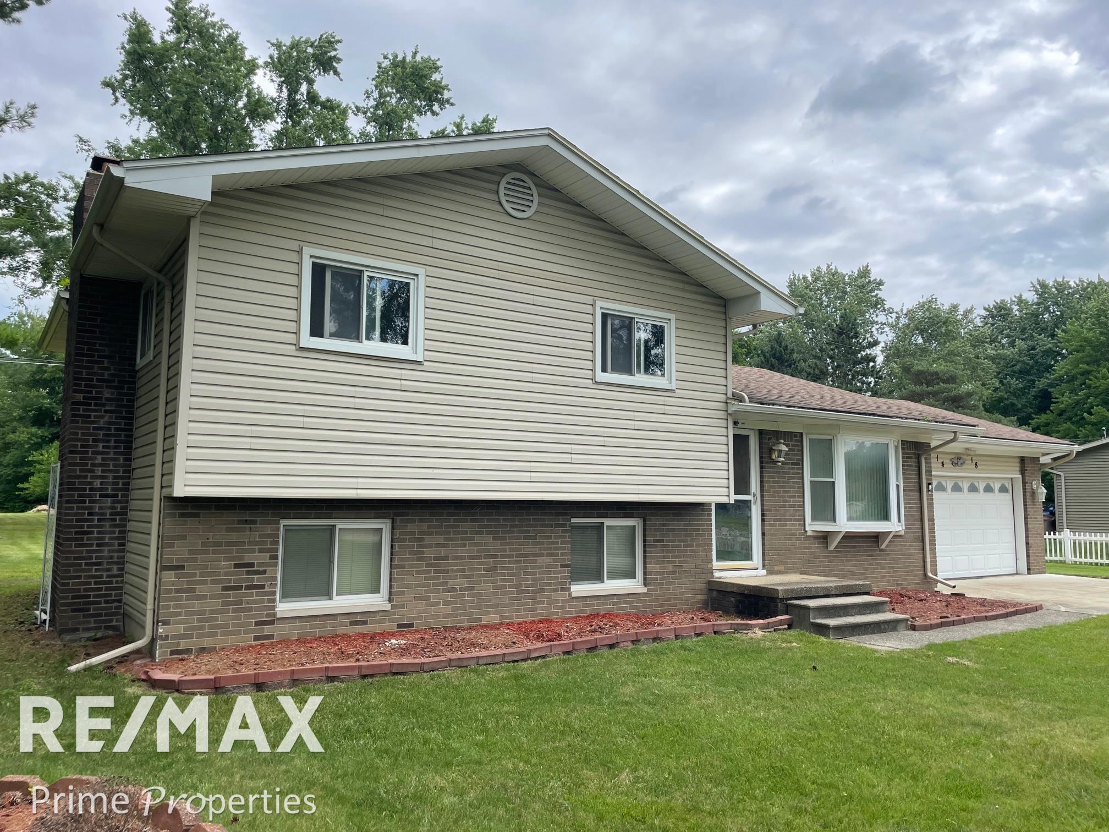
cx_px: 554
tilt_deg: +6.0
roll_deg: +0.1
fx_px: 833
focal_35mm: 26
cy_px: 416
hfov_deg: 67.3
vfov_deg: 53.1
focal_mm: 4.2
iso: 32
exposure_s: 1/2053
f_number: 1.6
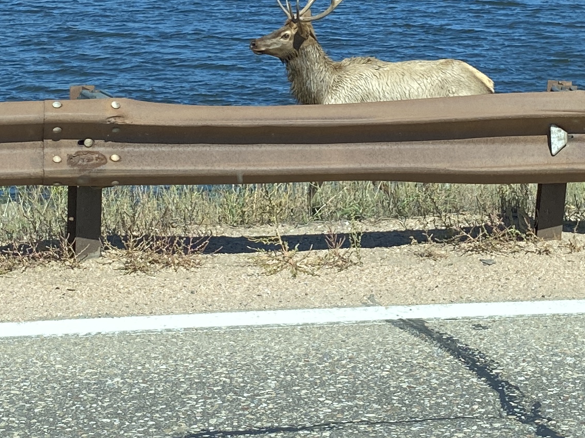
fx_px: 1572
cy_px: 58
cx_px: 298
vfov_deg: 15.7
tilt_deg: -6.4
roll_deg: -1.7
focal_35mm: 93
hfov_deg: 21.1
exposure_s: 1/1629
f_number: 1.8
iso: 32
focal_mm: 4.25
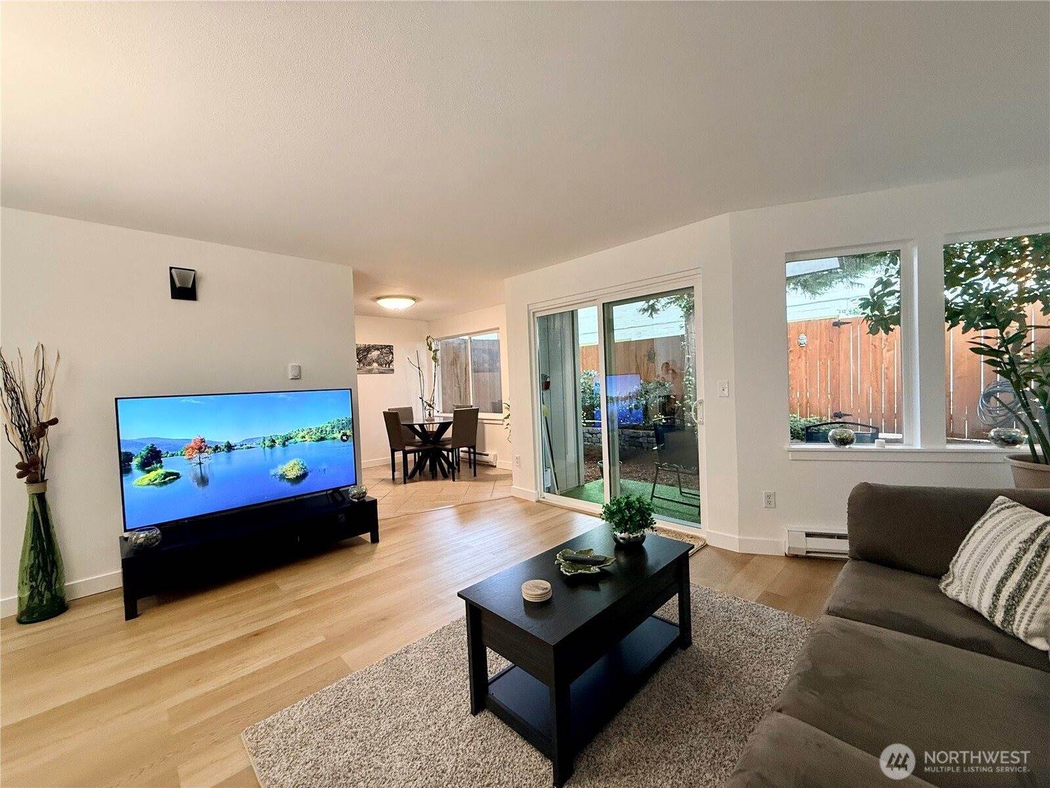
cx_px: 525
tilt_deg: -2.0
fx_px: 425
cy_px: 394
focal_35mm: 14
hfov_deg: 102.1
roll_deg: +2.8
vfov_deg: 85.7
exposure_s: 1/60
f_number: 2.2
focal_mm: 2.22
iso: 320
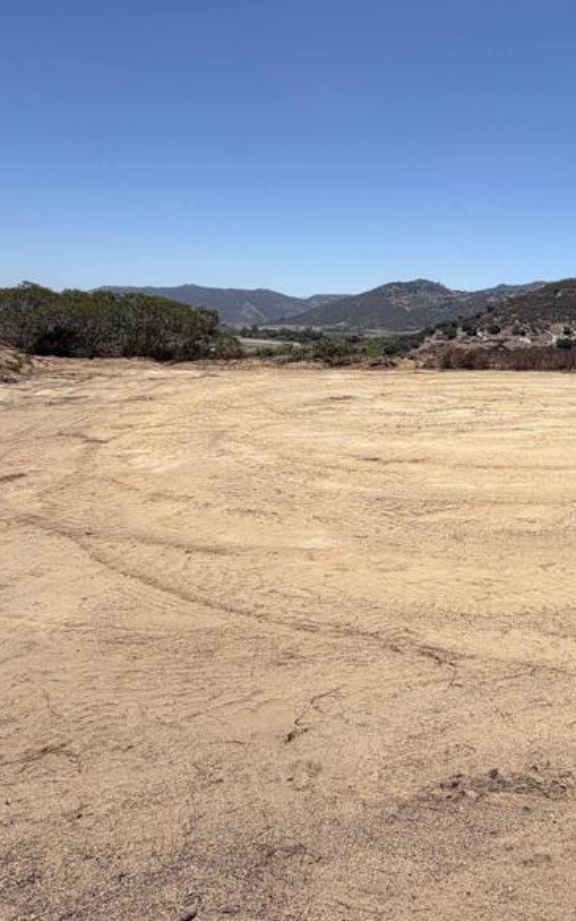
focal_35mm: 26
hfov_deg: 41.7
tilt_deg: -0.4
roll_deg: -1.1
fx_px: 653
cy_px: 334
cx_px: 570
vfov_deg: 69.1
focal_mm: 2.22
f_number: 2.2
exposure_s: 1/1167
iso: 20
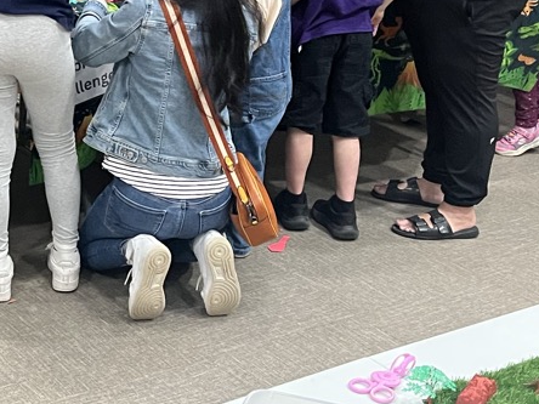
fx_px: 1277
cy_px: 91
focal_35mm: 82
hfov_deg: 23.0
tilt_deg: -18.5
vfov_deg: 17.9
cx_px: 24
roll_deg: -1.8
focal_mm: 5.1
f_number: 1.6
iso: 500
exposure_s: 1/60
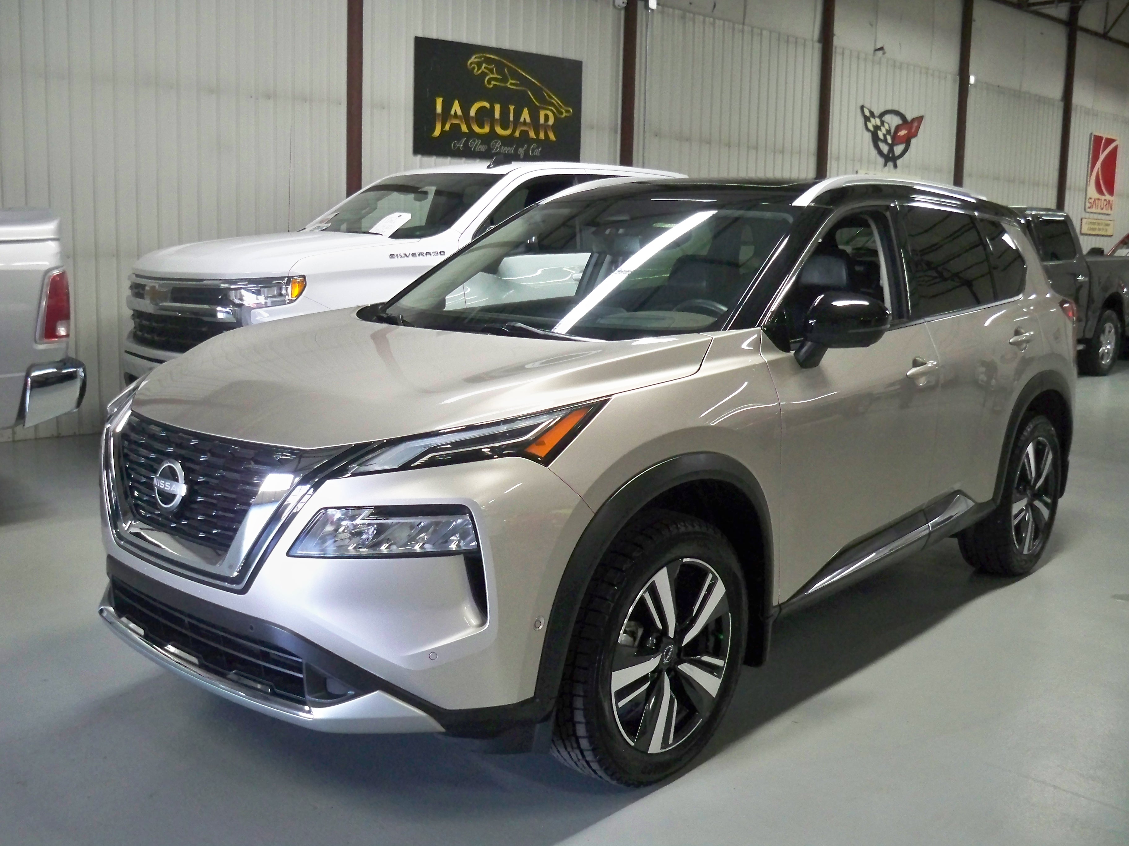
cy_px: 423
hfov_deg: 52.6
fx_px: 1142
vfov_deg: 40.7
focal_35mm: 35
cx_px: 564
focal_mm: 6.3
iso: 500
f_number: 3.1
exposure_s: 1/60
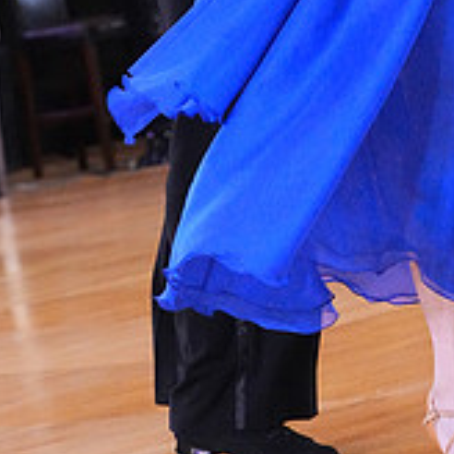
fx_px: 3932
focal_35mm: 265
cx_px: 336
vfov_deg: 6.5
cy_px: -166
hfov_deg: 6.6
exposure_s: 1/400
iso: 12800
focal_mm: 88
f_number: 5.6
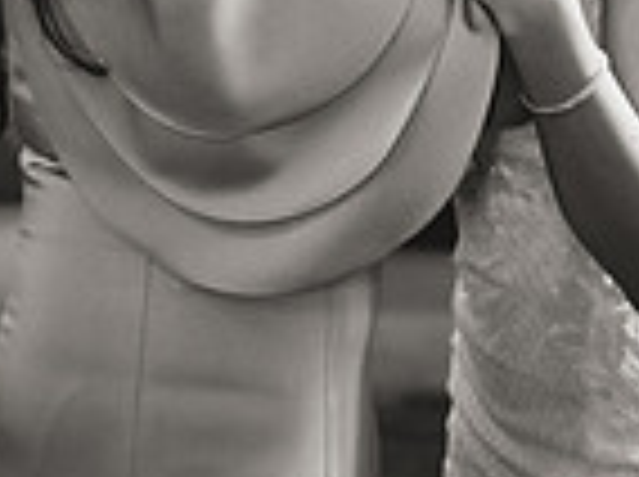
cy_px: -171
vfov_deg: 11.2
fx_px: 2359
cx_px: 497
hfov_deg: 15.3
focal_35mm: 128
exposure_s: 1/400
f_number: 2.8
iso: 2500
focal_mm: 42
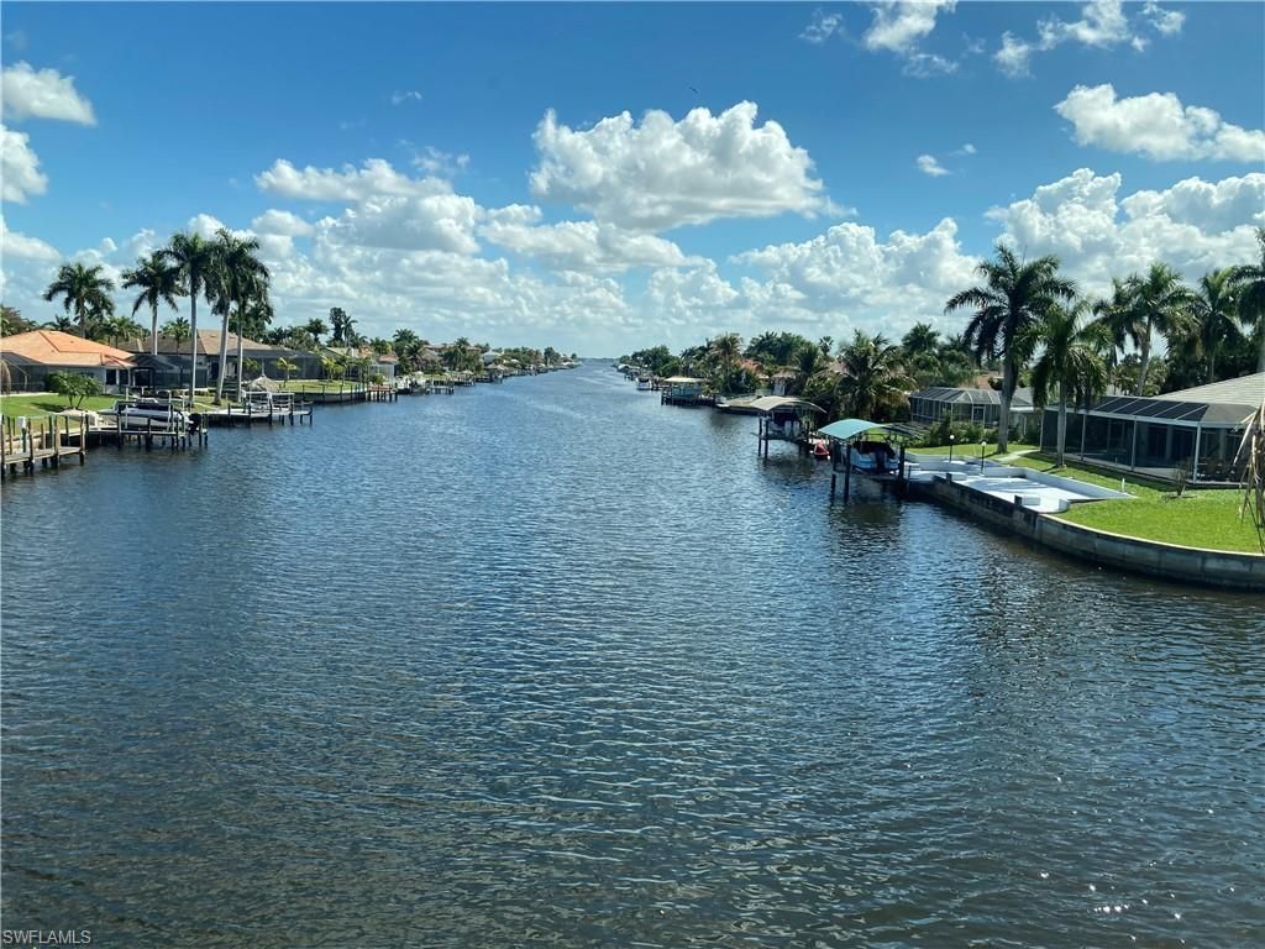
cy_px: 474
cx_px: 632
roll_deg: -2.2
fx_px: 1023
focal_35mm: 28
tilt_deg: -6.8
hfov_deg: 63.4
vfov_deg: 49.7
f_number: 1.8
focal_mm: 3.99
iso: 20
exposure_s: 1/1656
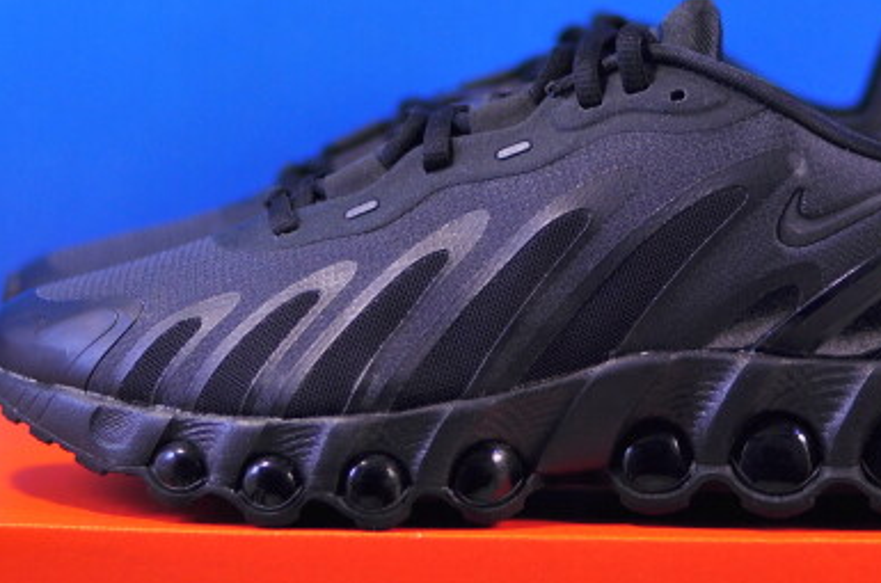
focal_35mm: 156
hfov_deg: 13.2
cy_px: 35
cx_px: 547
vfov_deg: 8.7
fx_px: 3810
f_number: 2
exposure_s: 1/320
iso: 250
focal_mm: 50
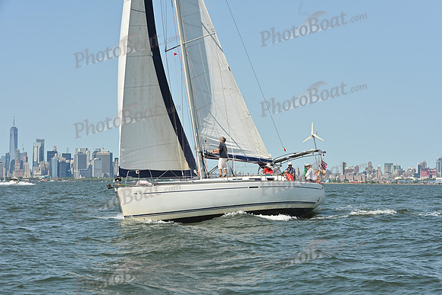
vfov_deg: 17.1
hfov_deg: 25.4
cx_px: 221
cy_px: 148
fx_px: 982
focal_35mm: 80
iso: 320
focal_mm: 80
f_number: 8
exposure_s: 1/1250
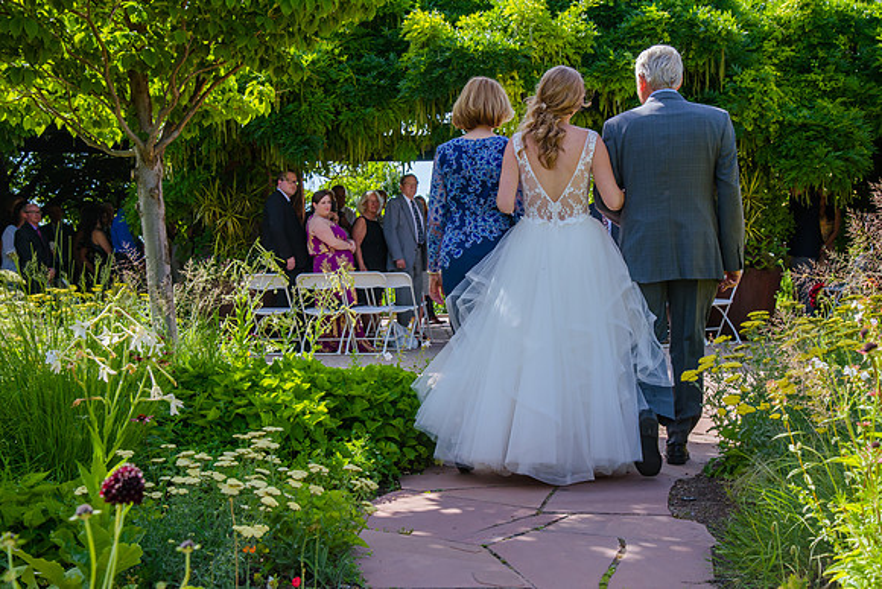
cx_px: 441
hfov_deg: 38.4
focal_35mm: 52
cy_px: 294
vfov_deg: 26.2
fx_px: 1265
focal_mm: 50
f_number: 9
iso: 200
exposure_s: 1/200
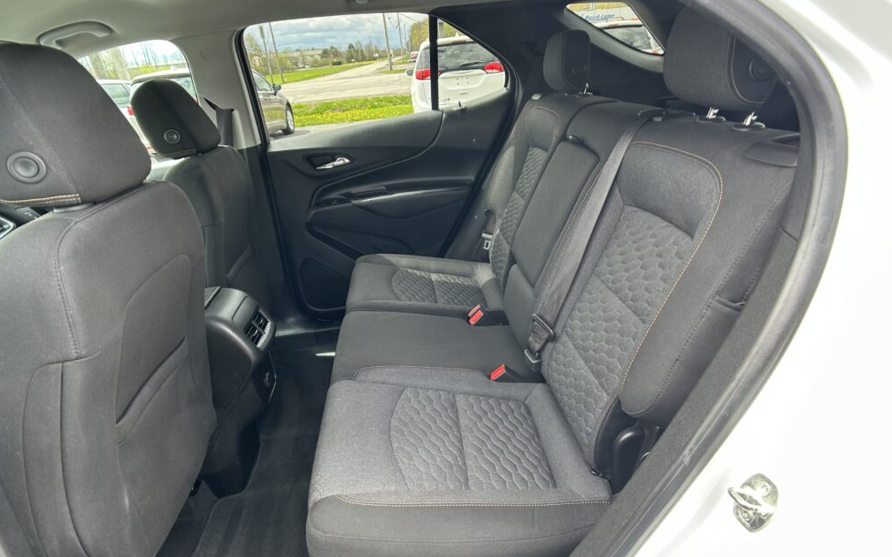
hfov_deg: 66.5
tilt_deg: -23.0
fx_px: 681
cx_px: 443
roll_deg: +5.3
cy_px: 290
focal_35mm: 28
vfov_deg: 44.5
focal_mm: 5.7
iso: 50
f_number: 1.5
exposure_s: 1/171
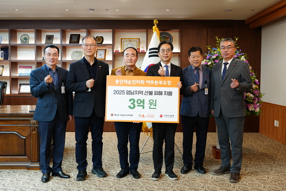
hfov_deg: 50.7
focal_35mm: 38
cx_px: 143
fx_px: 302
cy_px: 96
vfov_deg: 35.1
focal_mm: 38
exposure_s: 1/50
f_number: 4.5
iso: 1000
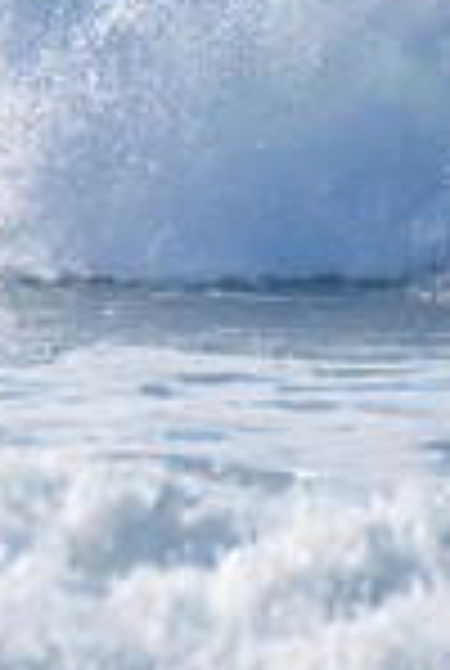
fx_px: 36988
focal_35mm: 1982
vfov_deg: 1.0
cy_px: -132
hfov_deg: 0.7
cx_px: -690
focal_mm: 500
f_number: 5.6
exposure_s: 1/2000
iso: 160
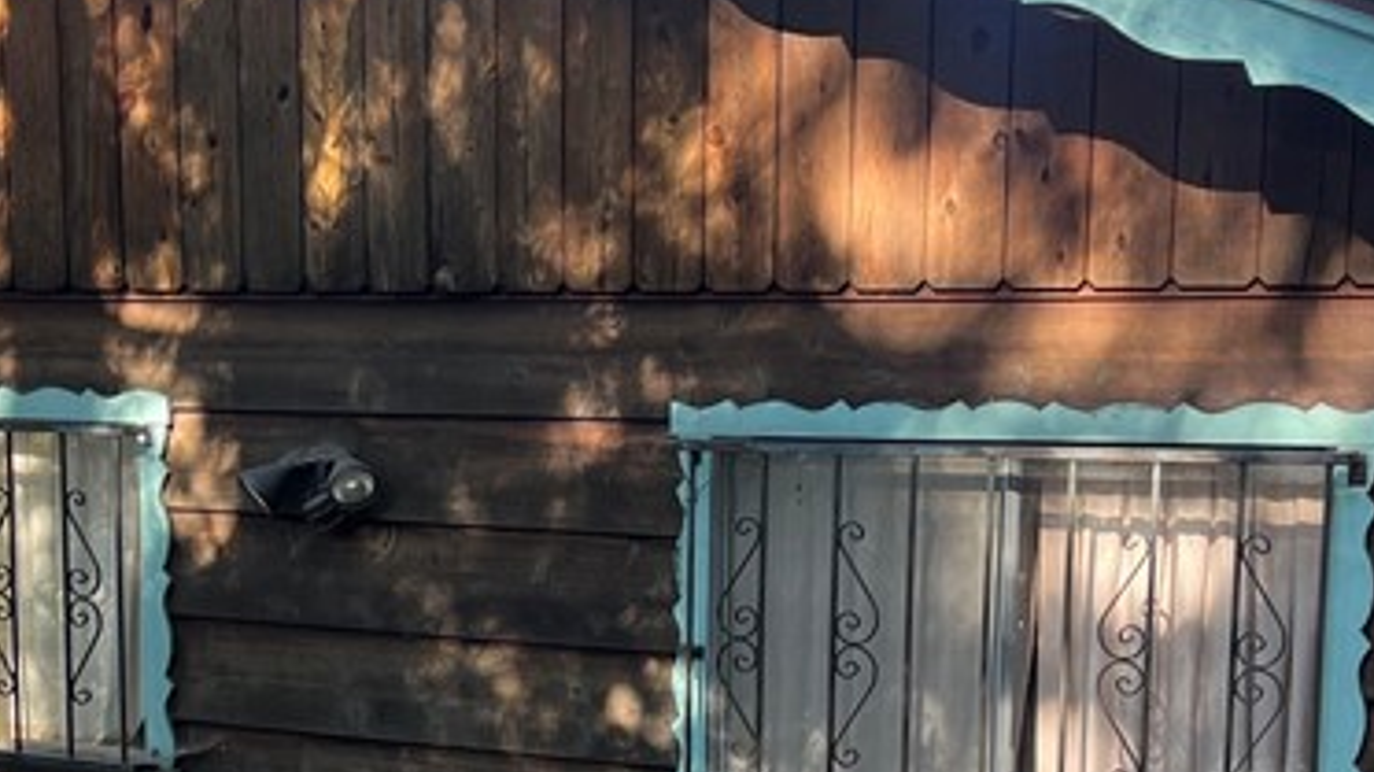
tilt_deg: -9.2
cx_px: 506
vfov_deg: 15.2
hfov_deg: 27.1
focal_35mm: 78
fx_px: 2841
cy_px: 772
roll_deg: +0.4
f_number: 1.5
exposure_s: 1/121
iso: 64
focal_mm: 5.7
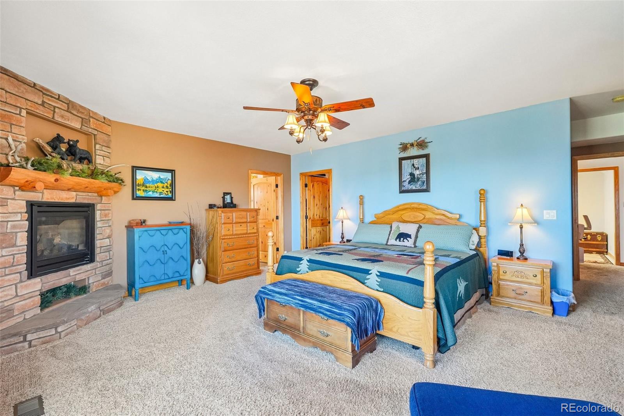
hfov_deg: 98.2
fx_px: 270
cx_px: 312
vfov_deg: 75.1
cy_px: 208
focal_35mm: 16
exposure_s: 1/13
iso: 800
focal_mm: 10.4
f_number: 8
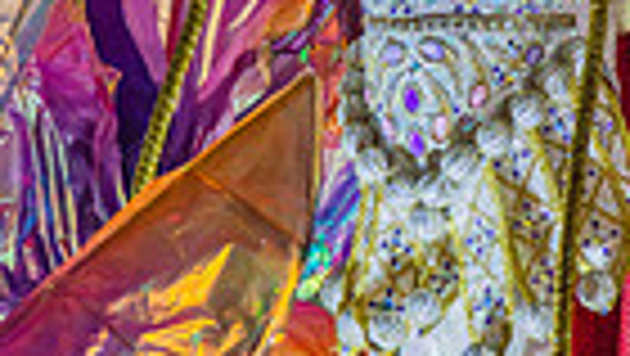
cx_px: 400
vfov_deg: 1.3
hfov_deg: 2.4
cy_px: -18
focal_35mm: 910
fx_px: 15213
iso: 1600
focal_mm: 270
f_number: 5.6
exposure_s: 1/320
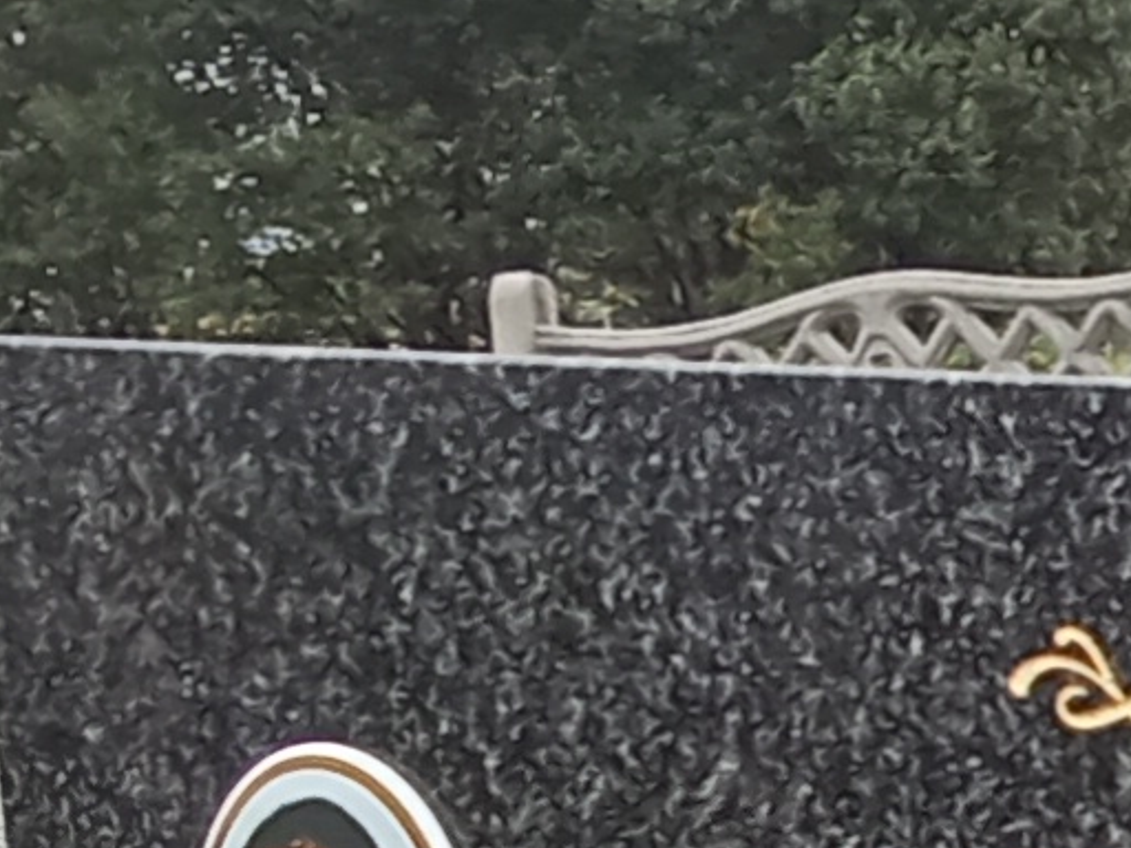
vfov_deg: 8.2
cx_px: 2103
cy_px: 1707
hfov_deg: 10.7
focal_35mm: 172
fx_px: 5620
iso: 100
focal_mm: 2.79
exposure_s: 1/308
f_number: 2
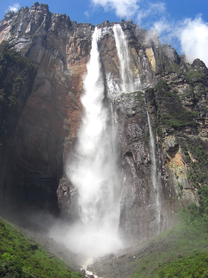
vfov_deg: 49.0
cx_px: 104
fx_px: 304
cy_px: 139
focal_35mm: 38
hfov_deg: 37.7
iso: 80
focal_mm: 7.9
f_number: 4
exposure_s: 1/640
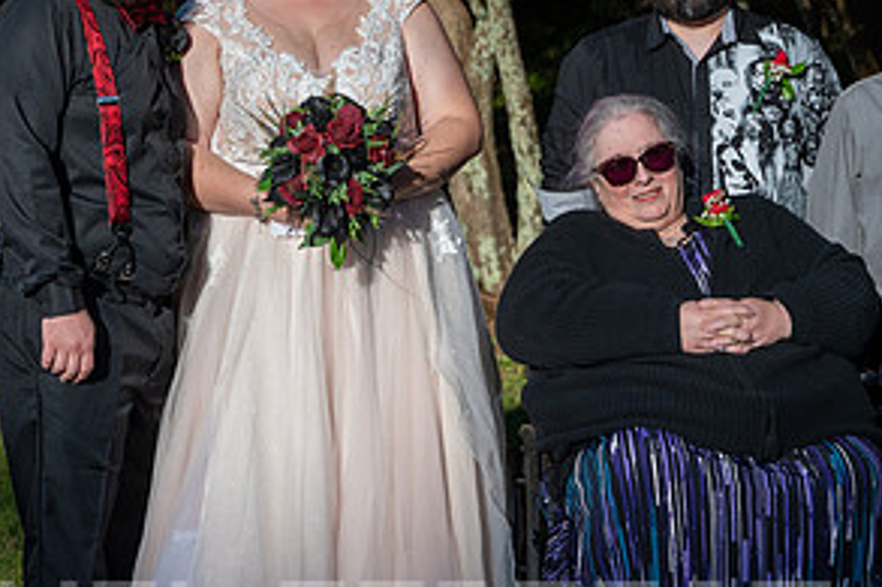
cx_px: 361
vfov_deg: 12.1
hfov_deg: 18.1
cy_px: 196
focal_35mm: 113
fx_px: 2767
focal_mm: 57
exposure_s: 1/8000
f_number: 4
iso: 800
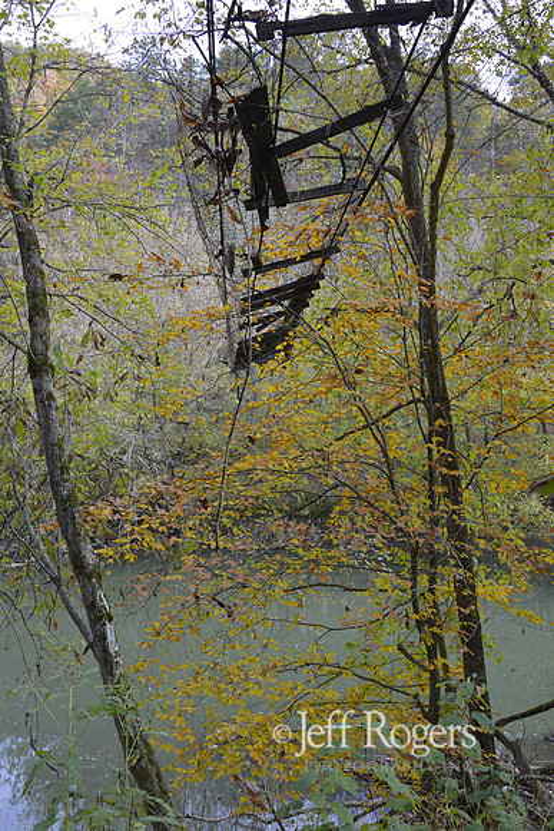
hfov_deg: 35.1
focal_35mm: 38
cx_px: 277
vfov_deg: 50.7
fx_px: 877
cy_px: 416
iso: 100
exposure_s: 1/13
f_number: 11
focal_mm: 38
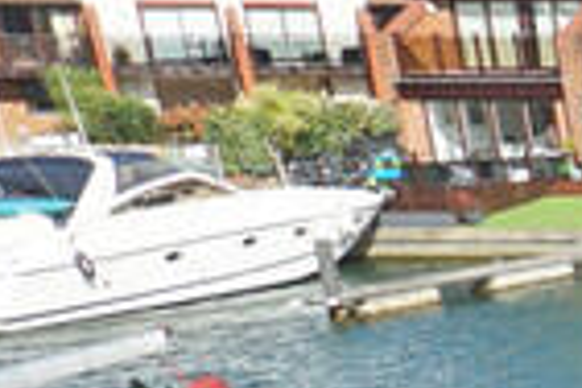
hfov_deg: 10.6
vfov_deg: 11.9
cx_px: 1862
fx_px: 1762
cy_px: 609
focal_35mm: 109
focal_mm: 10
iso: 100
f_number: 9
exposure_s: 1/160
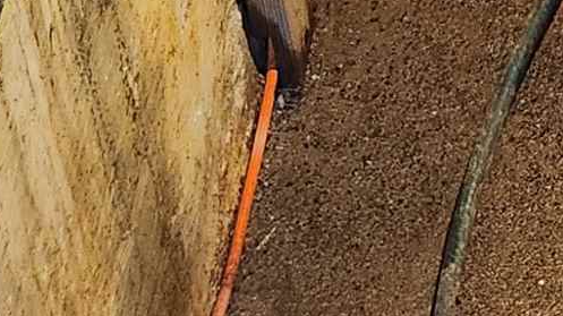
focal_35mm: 155
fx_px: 2313
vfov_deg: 6.9
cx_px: 782
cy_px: -697
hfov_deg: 13.3
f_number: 1.8
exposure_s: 1/60
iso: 800
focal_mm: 5.4
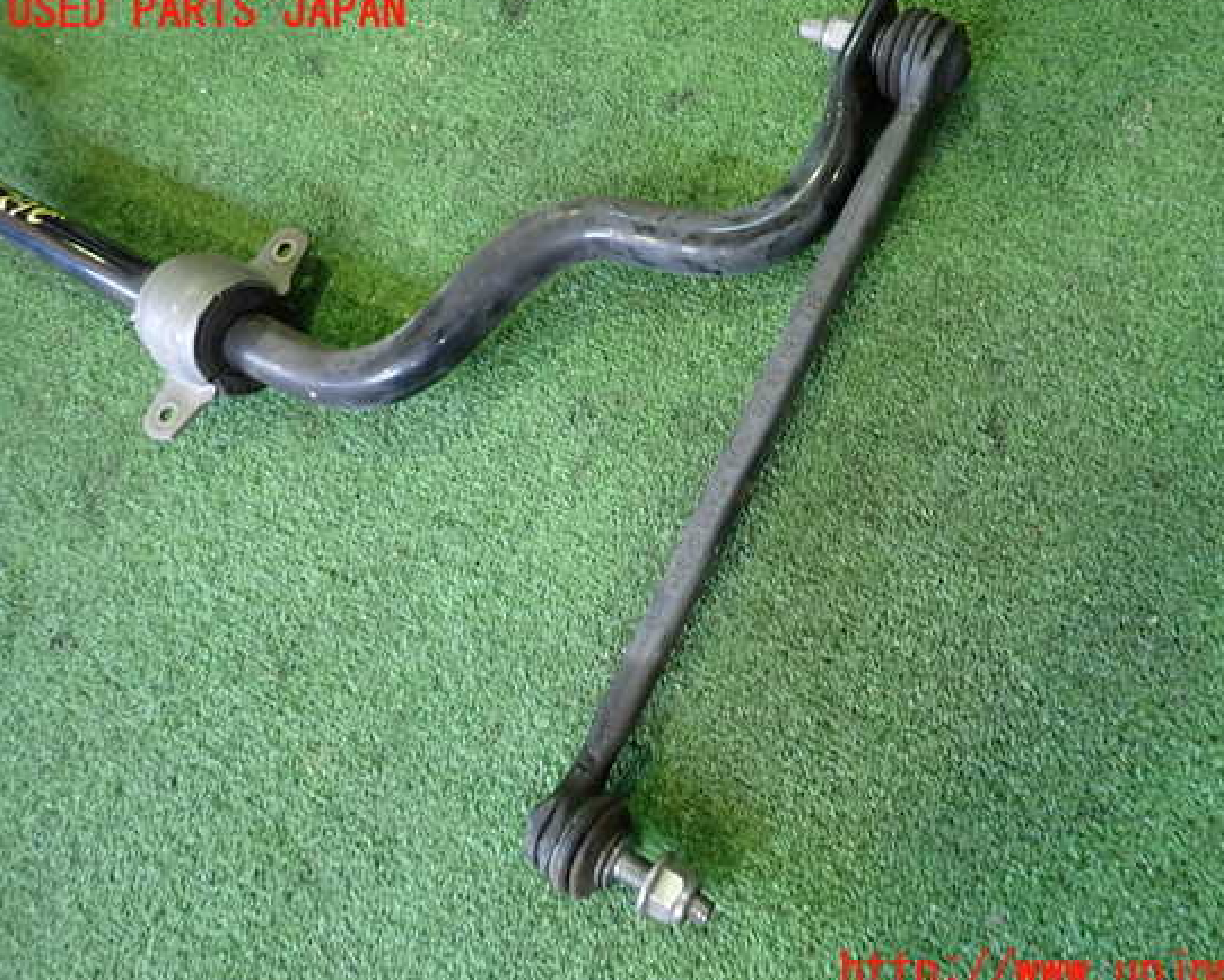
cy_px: 492
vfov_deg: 53.2
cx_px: 673
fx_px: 978
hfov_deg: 63.9
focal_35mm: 27
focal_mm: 4.5
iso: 400
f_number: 2
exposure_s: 1/30
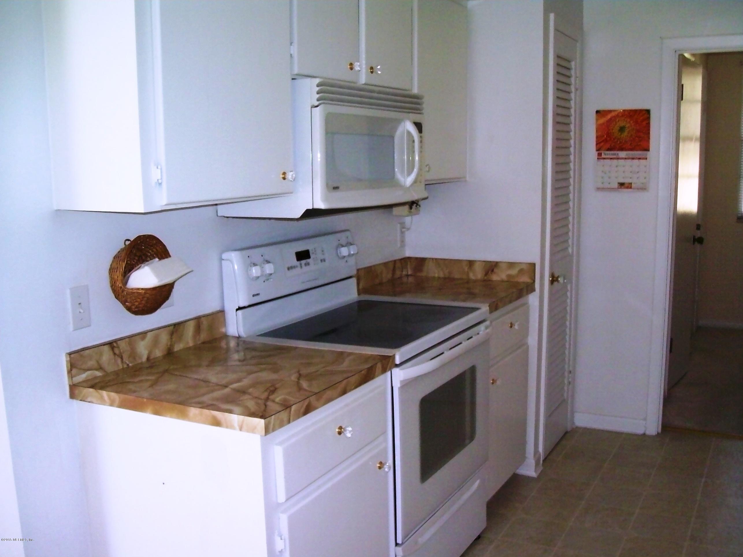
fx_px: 773
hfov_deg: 51.4
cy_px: 278
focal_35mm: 36
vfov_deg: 39.6
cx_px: 372
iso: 160
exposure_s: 1/64
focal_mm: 6
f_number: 2.7
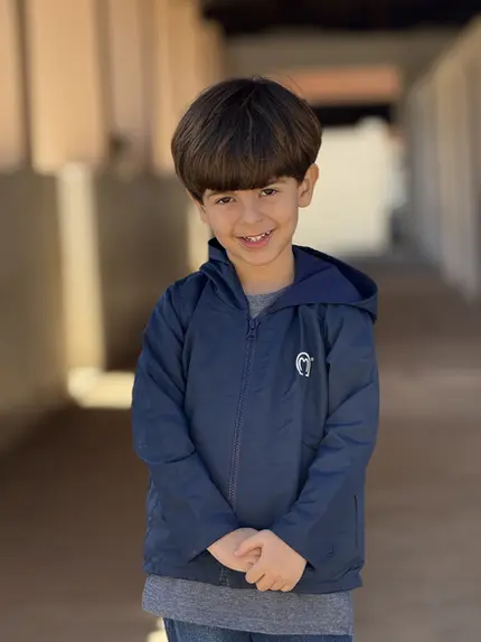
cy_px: 321
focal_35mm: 120
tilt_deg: -4.1
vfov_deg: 16.4
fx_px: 2225
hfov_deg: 12.3
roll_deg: +1.9
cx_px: 240
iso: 50
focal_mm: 15.66
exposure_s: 1/255
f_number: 2.8
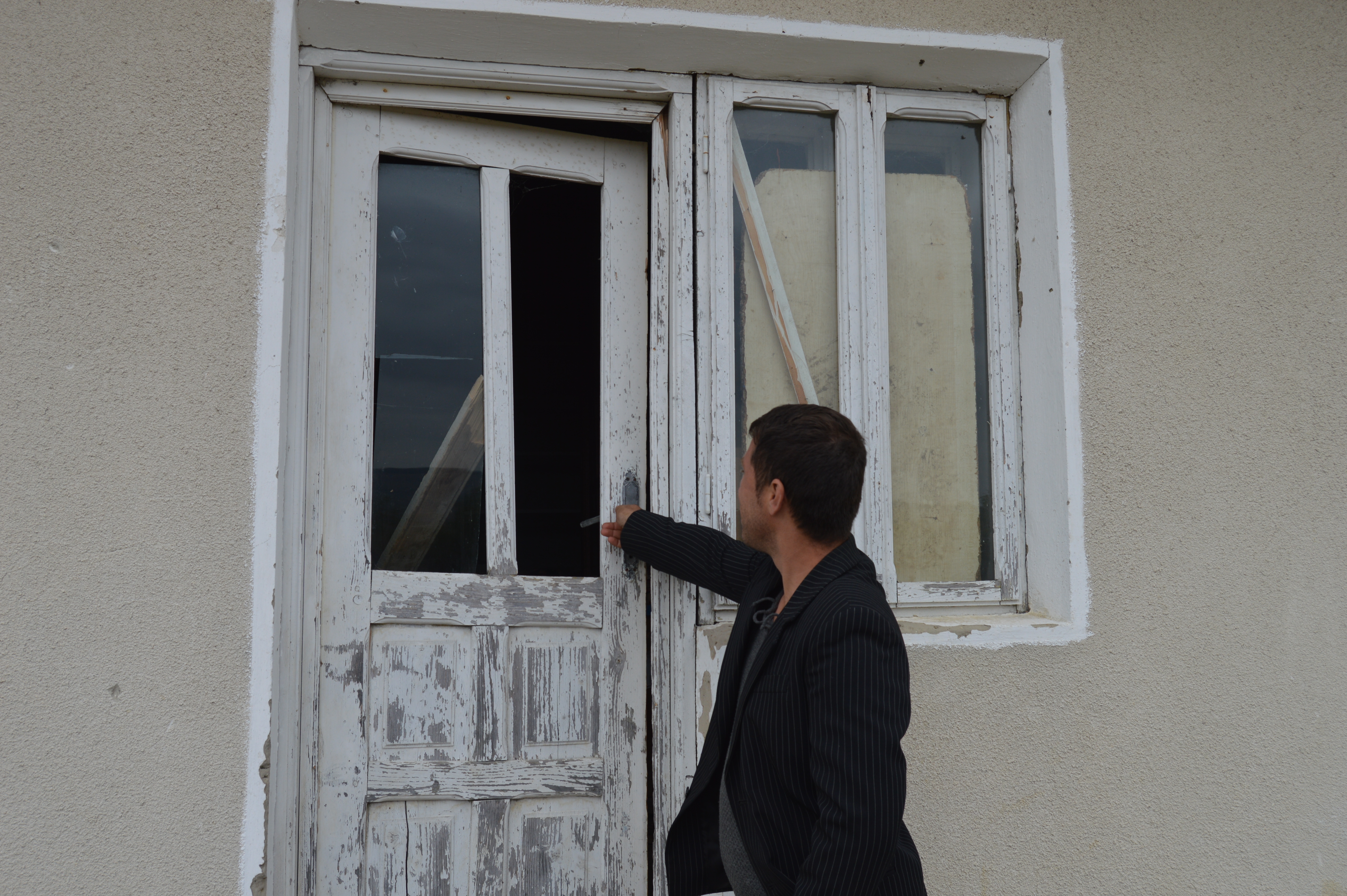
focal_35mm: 33
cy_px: 448
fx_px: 1234
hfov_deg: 57.3
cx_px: 674
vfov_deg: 39.9
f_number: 6.3
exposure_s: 1/160
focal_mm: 22
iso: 100
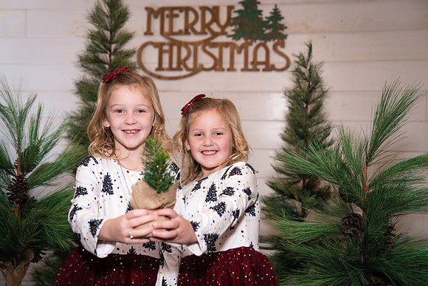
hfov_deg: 45.0
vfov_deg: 30.9
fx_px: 516
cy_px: 143
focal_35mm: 43
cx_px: 210
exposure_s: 1/250
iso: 640
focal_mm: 42
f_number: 2.8
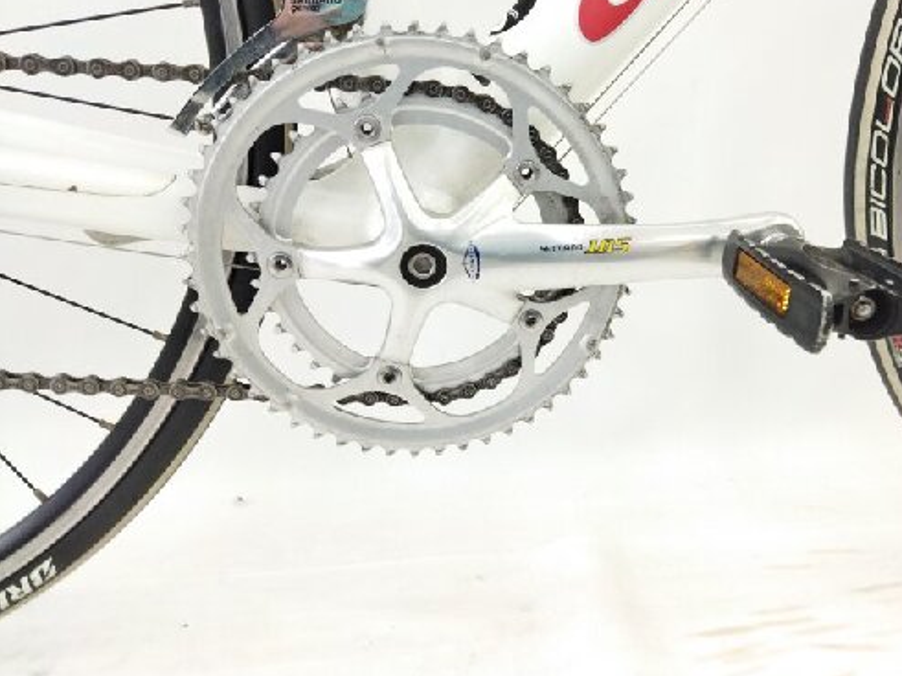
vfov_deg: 42.7
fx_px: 860
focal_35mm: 33
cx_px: 549
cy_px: 272
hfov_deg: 54.9
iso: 309
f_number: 1.79
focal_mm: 4.71
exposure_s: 1/200
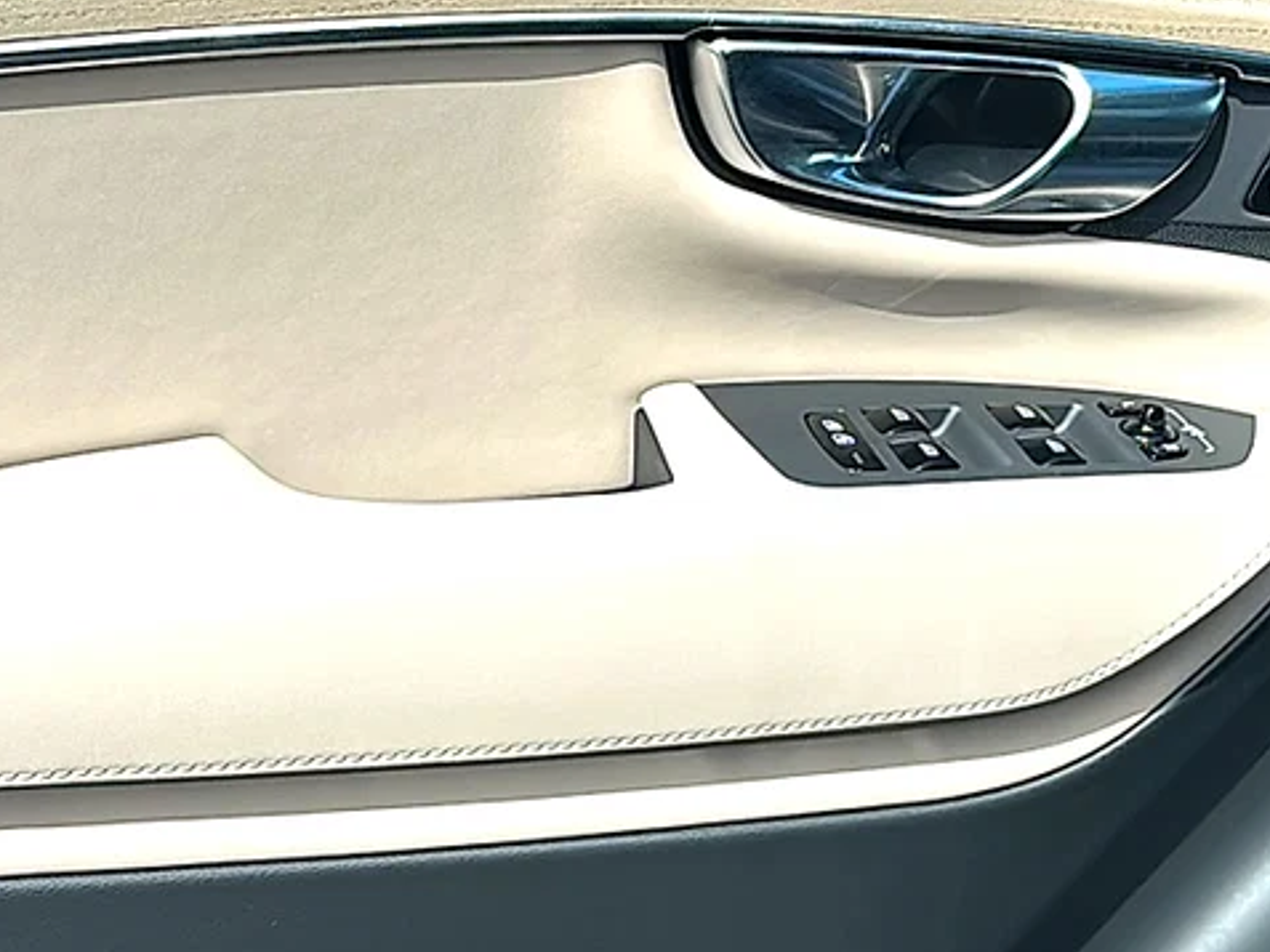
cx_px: 748
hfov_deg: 28.1
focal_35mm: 69
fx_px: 2532
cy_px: 318
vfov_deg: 21.2
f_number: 1.78
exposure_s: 1/2899
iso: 80
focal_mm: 6.86
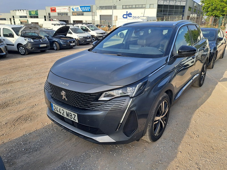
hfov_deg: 71.6
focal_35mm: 24
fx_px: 157
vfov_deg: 56.8
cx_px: 114
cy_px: 85
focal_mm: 5.23
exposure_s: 1/570
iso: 50
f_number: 1.8
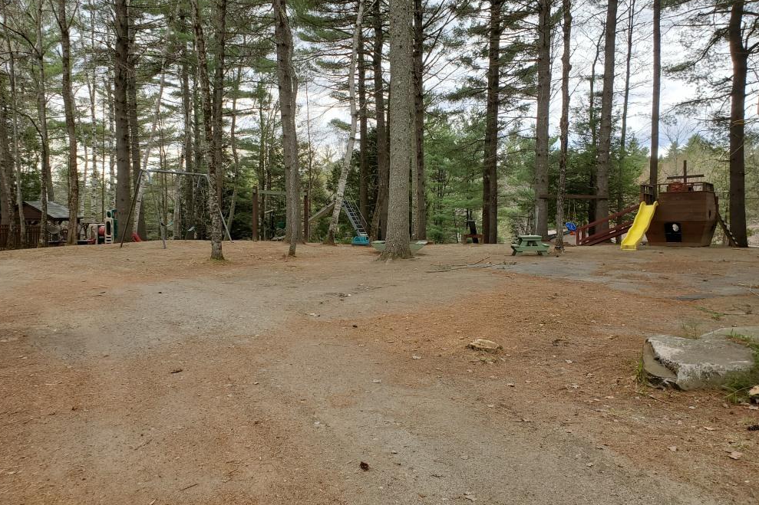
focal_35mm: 28
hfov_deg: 65.5
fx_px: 590
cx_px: 381
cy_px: 249
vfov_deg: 46.4
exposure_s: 1/209
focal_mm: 4.3
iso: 50
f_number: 2.4
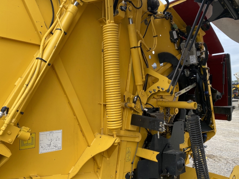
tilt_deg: -1.7
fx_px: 207
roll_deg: +0.8
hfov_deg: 59.9
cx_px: 116
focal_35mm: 30
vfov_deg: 46.8
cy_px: 93
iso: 32
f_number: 1.8
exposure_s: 1/816
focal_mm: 4.25
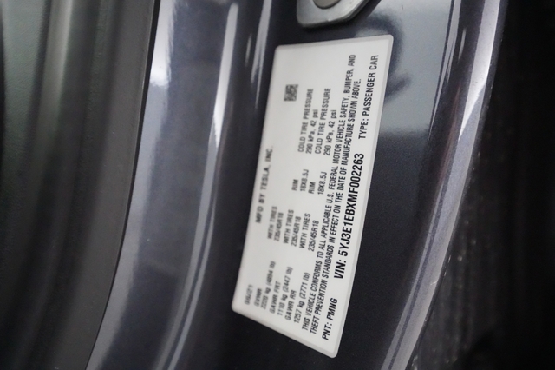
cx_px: 278
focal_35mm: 28
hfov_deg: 65.5
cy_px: 185
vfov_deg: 46.4
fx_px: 431
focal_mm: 28
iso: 32000
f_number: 5
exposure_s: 1/200
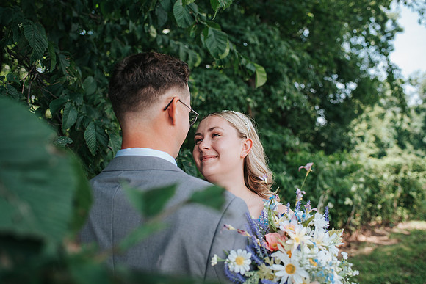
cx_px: 213
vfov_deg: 37.1
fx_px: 423
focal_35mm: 36
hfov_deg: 53.4
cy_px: 142
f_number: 2.8
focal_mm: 35
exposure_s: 1/500
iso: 200
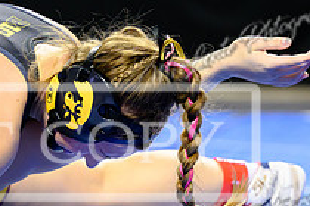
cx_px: -31
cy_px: 197
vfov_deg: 3.8
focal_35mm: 364
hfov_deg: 5.6
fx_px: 3134
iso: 3200
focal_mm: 110
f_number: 2.8
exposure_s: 1/800
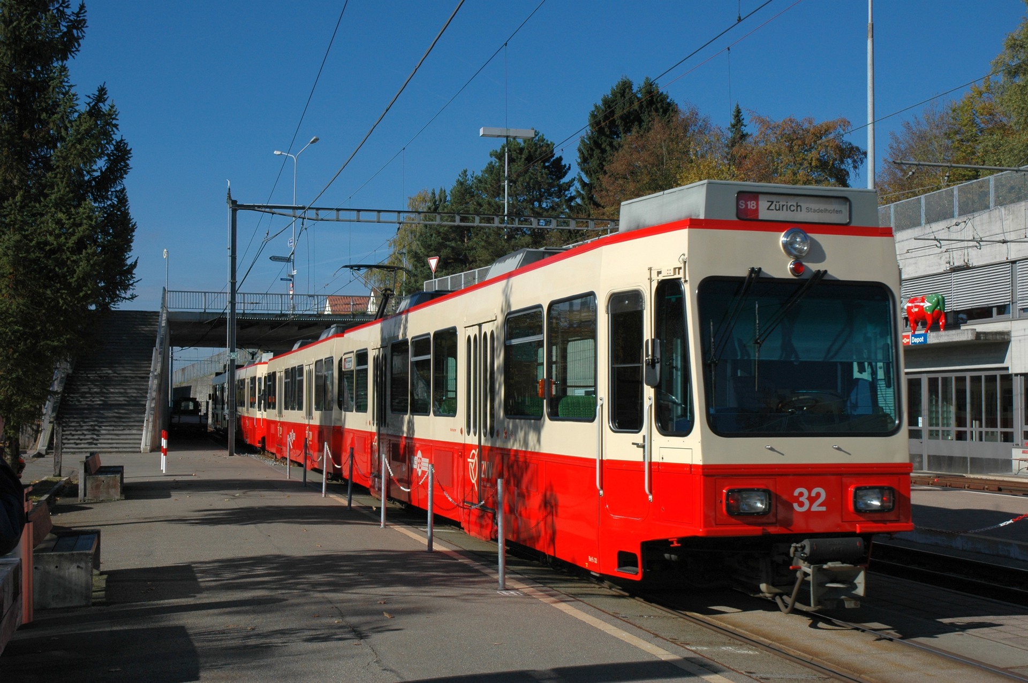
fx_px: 1327
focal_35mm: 46
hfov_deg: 42.4
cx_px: 514
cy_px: 342
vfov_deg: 28.9
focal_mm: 31
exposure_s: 1/500
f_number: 11
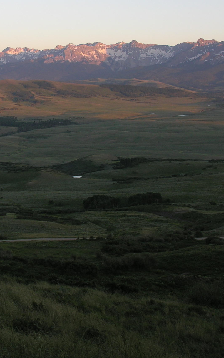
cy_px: 140
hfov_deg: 19.6
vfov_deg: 31.4
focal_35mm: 65
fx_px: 635
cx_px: 20
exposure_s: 1/67.7
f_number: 4
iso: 50
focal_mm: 8.9
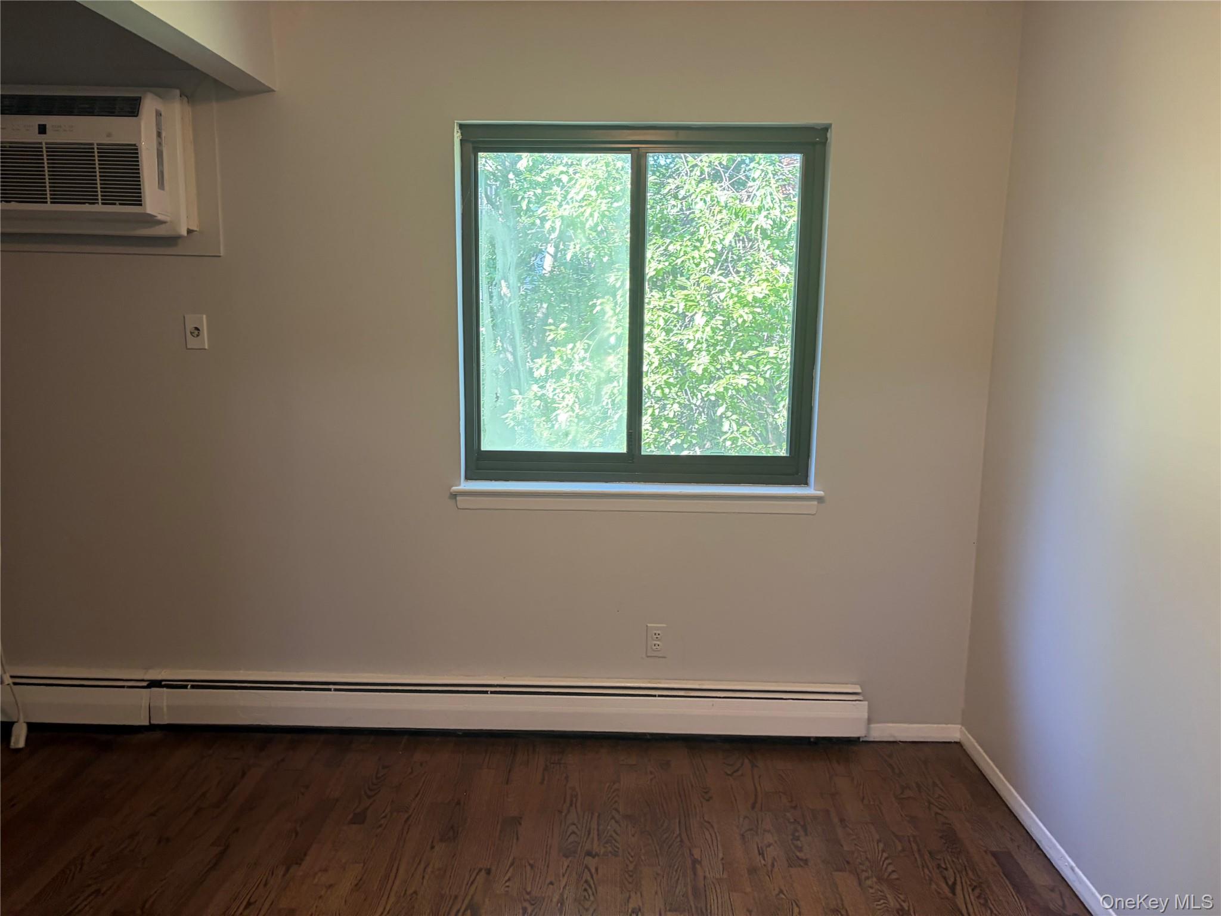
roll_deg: +0.9
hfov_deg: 67.3
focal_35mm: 26
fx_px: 917
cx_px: 610
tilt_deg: -6.7
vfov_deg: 53.1
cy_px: 458
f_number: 1.6
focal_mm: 5.96
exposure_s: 1/60
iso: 100
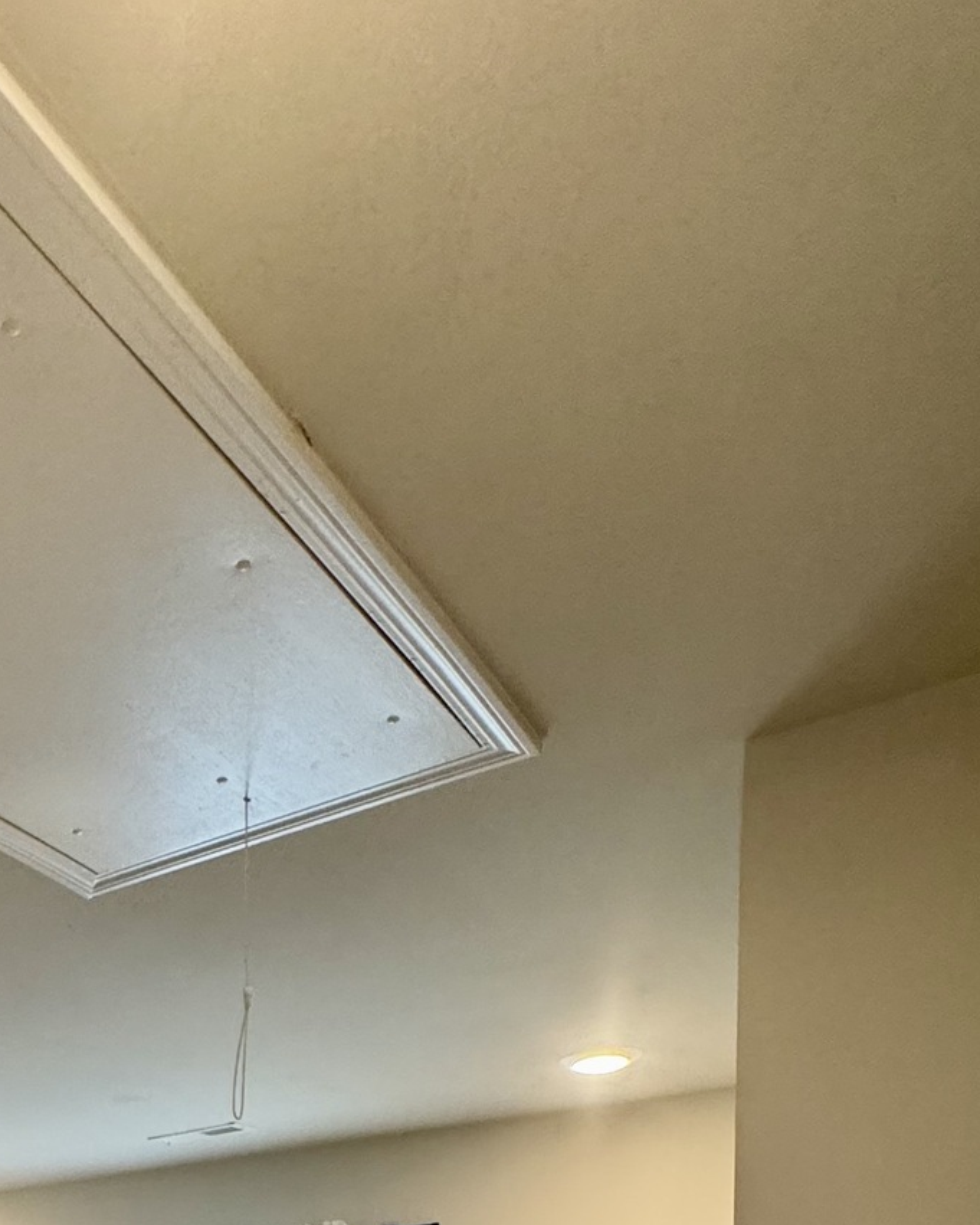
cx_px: -42
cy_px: 1471
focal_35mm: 37
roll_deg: +0.8
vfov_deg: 37.2
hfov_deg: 35.5
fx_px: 1341
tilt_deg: -2.6
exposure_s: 1/120
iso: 250
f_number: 2.2
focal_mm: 2.22
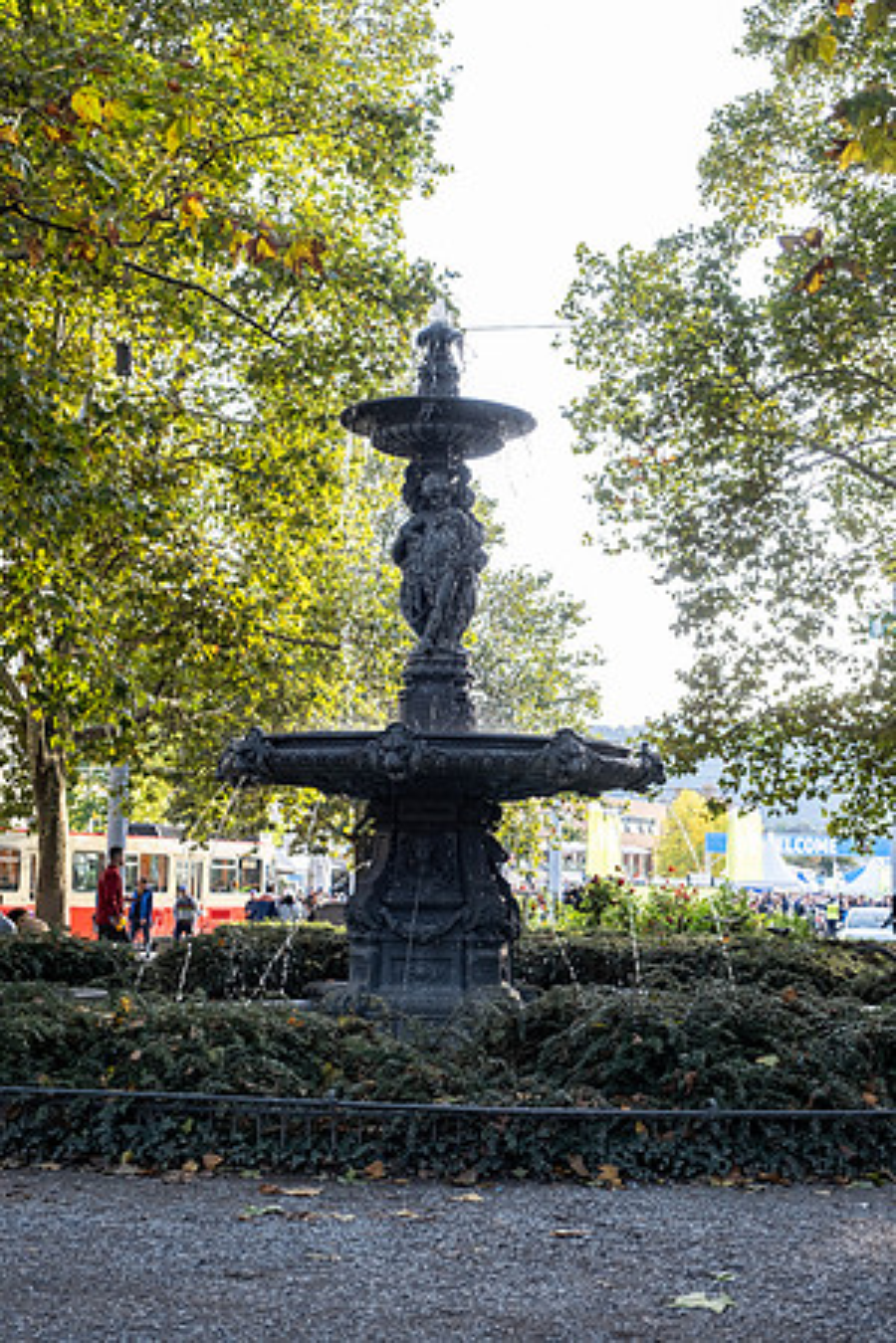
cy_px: 672
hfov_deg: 28.1
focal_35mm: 48
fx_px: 1792
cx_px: 448
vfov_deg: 41.1
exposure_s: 1/170
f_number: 3.2
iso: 320
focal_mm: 32.1
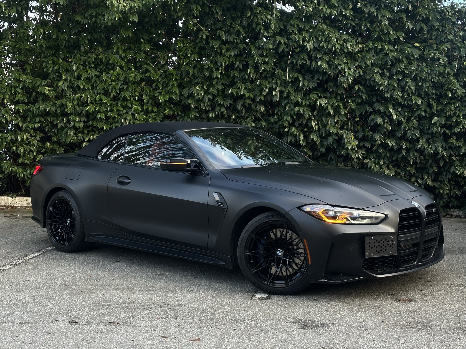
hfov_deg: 39.7
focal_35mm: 48
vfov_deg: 30.3
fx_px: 646
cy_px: 174
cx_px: 233
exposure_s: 1/296
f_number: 1.78
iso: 64
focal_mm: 6.86
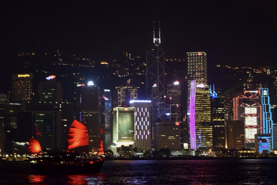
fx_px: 577
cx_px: 138
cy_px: 92
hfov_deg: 27.0
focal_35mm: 75
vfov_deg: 18.2
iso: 1000
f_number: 5
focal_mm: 50
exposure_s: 1/6
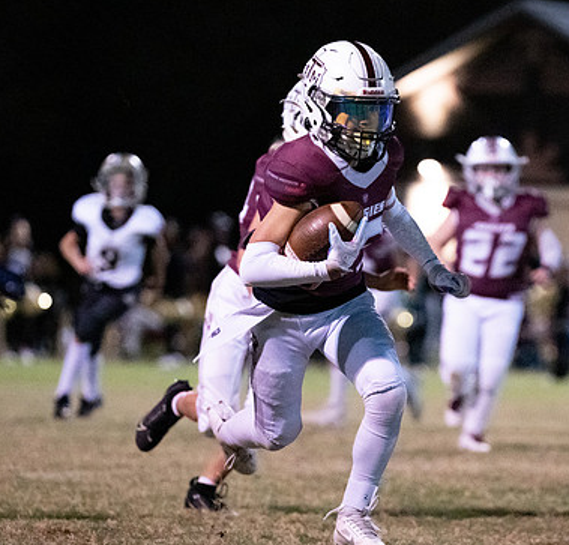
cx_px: 359
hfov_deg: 5.6
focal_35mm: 320
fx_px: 5827
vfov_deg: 5.4
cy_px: 341
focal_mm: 165
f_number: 2.8
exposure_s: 1/1000
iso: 10000
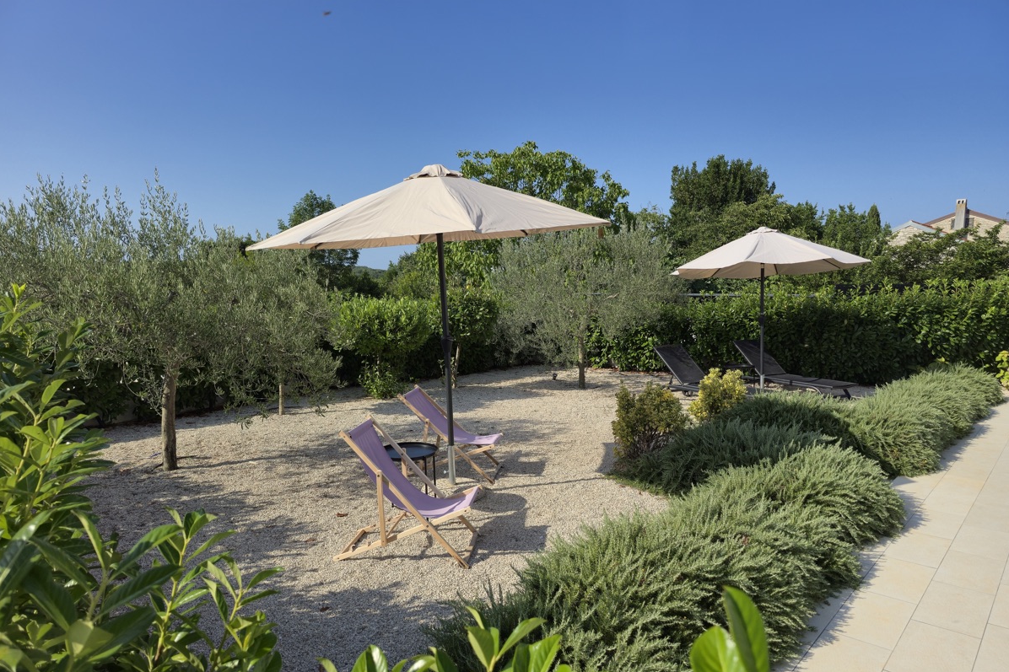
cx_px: 504
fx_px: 673
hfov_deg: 73.8
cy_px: 379
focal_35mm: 24
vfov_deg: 53.0
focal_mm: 6.3
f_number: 1.7
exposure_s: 1/907
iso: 12
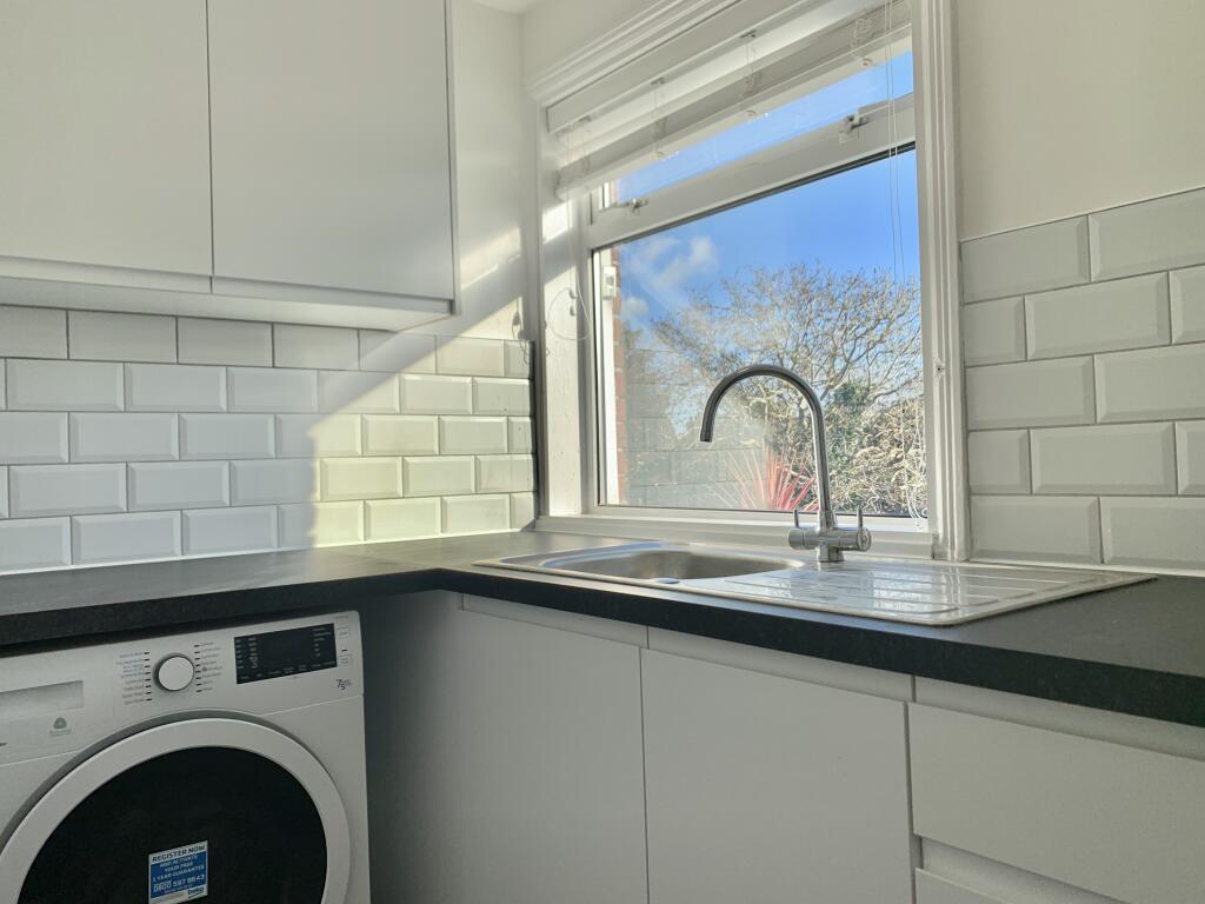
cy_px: 452
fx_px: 905
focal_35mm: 26
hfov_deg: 67.3
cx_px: 602
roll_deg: +2.1
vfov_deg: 53.1
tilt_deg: +2.0
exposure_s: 1/1124
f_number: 1.8
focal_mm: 4.25
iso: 25
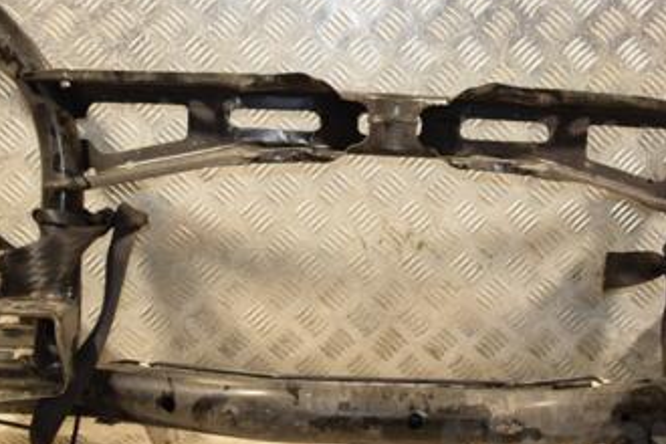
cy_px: 184
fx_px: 1313
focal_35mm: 71
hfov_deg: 28.4
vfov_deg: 19.2
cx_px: 404
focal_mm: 26
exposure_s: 1/125
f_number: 5
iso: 800
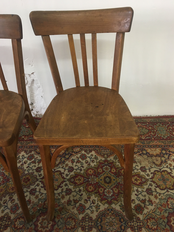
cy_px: 116
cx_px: 87
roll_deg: +4.9
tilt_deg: -36.1
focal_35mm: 29
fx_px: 194
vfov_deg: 61.7
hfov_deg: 48.2
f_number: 2.2
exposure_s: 1/33
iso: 160
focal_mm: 4.15
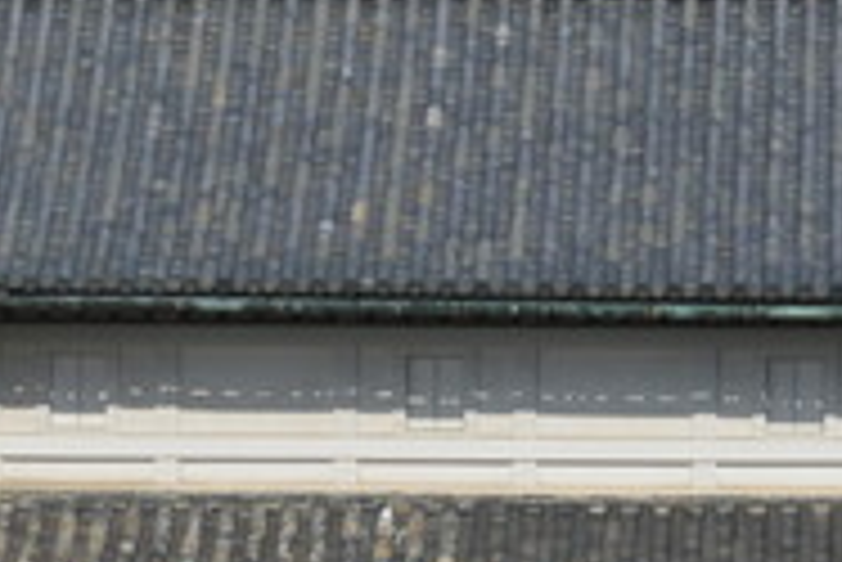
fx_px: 5126
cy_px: 830
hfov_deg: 9.4
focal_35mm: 219
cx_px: 554
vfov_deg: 6.2
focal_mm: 36
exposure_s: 1/1000
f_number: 5
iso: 100
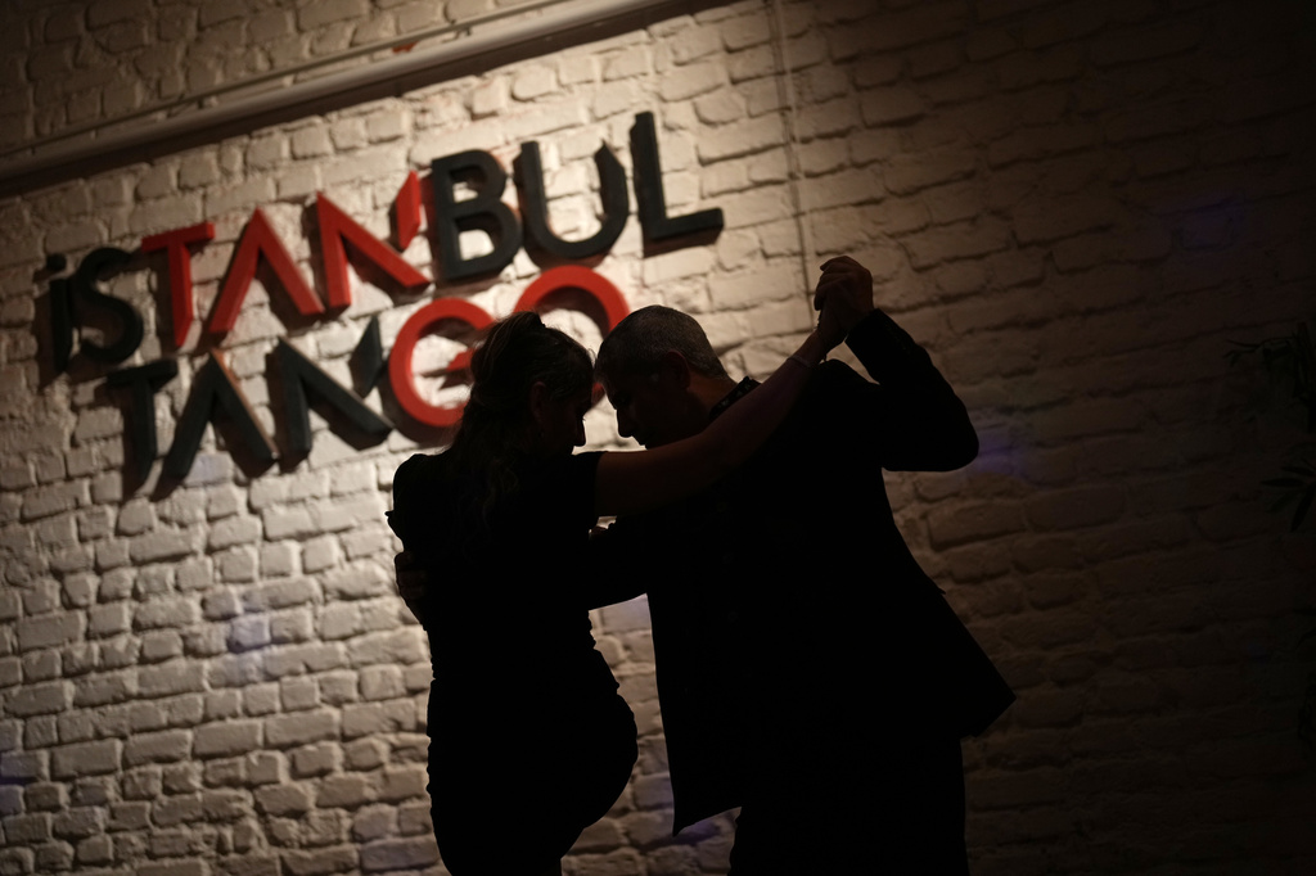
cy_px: 438
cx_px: 658
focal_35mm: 50
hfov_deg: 39.6
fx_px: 1827
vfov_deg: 27.0
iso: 1000
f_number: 1.2
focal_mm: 50
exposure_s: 1/500
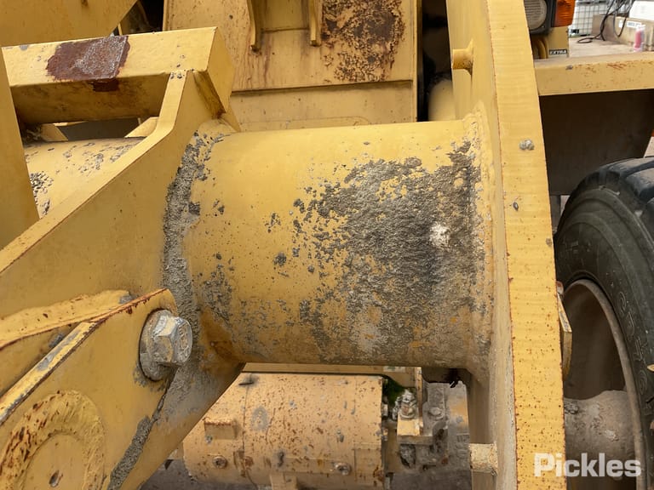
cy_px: 245
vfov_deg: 48.2
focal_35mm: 29
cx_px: 327
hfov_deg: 61.7
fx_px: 548
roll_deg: +4.4
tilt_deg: -25.1
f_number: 1.8
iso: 16
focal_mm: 3
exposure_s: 1/912
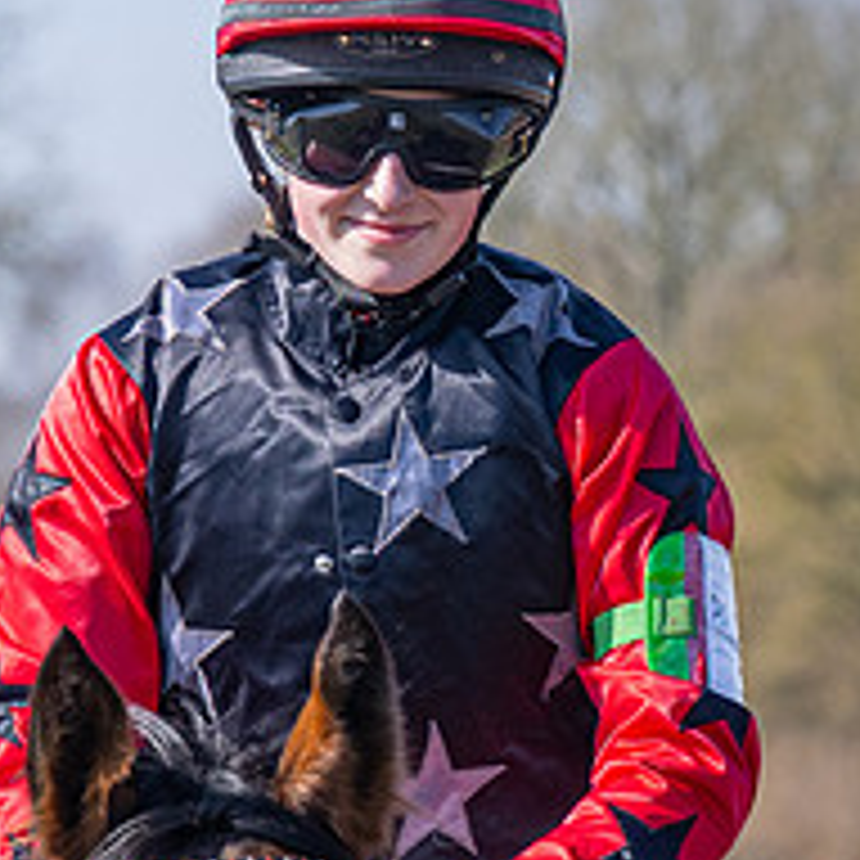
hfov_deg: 3.1
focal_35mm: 573
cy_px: 424
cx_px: 529
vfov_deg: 3.1
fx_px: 16106
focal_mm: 105
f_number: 5
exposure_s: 1/1250
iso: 200
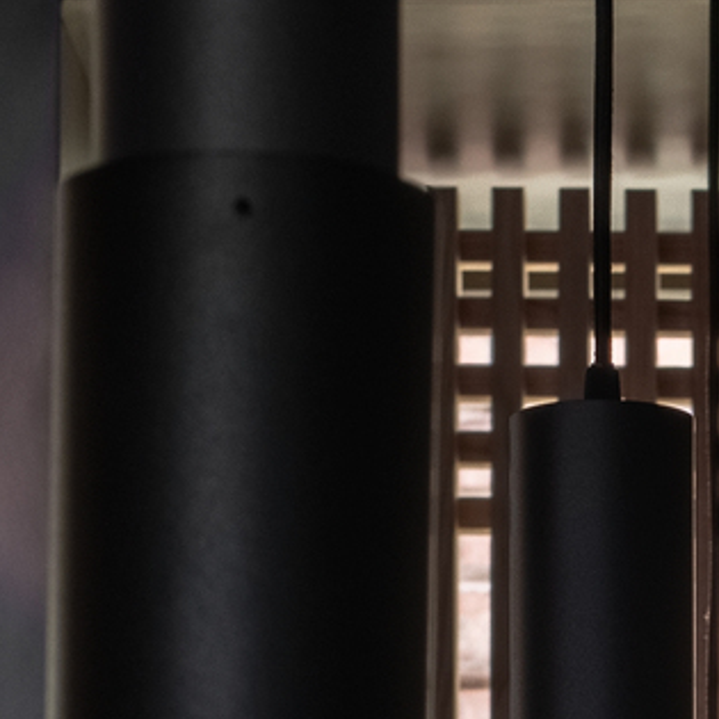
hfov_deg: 4.3
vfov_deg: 4.1
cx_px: 1326
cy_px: 2757
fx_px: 9517
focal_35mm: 405
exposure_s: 1/100
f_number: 8
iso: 320
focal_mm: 50
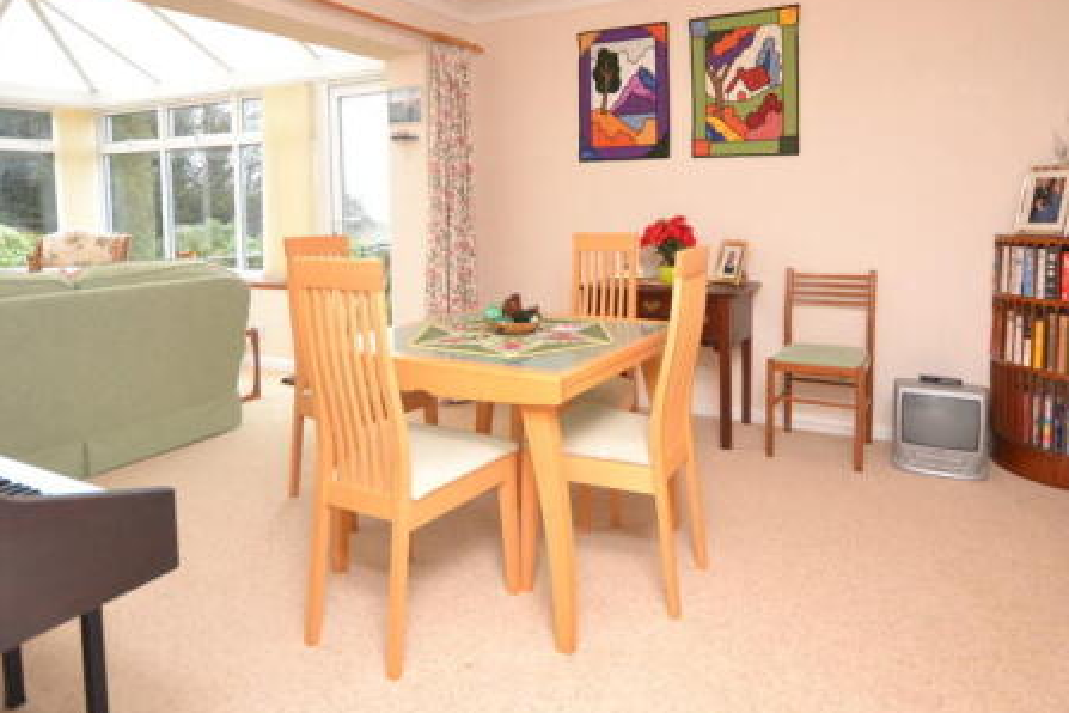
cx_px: 590
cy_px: 238
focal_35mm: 22
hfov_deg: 78.3
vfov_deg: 56.0
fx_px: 653
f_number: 4
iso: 560
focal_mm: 10
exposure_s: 1/60
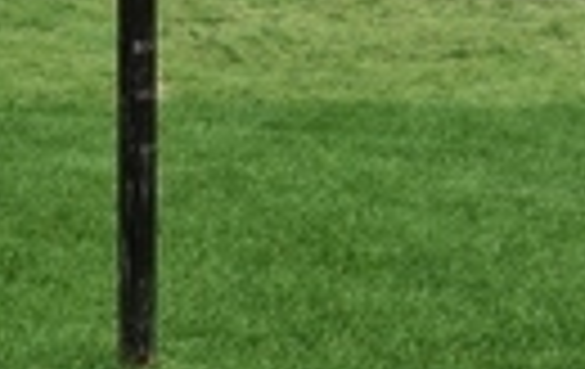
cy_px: -421
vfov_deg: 9.7
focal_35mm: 125
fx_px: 1998
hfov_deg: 15.9
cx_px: -158
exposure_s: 1/100
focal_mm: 25
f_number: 9
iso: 200
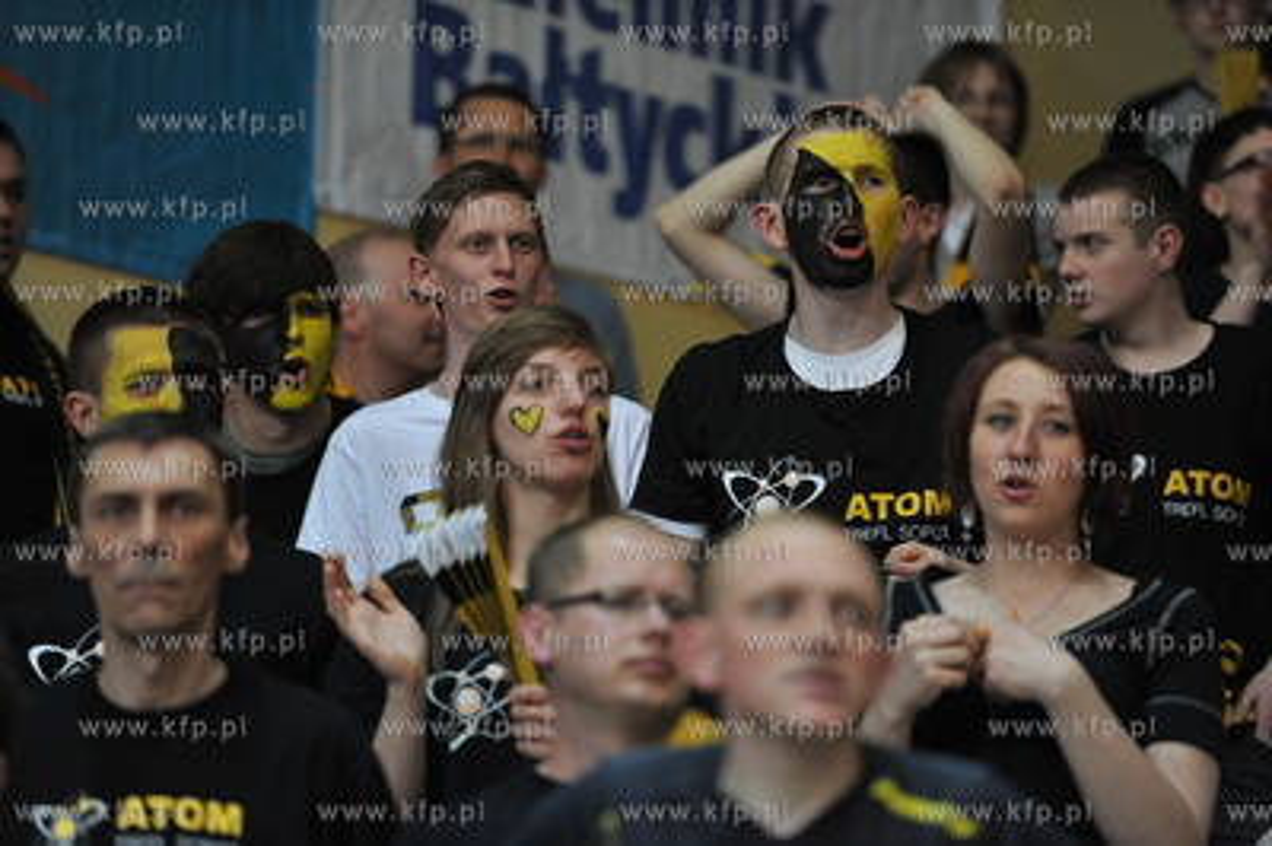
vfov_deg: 6.9
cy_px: 423
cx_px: 636
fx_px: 7061
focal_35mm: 200
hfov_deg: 10.3
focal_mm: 200
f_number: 2.8
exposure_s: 1/800
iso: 1600
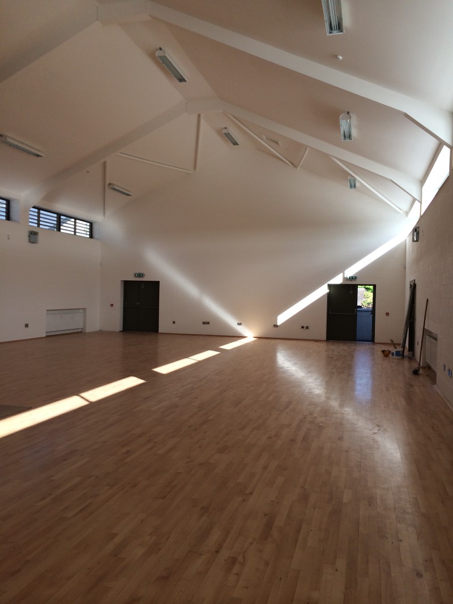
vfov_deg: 60.0
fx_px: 524
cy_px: 302
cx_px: 226
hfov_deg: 46.8
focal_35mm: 30
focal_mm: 4.12
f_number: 2.2
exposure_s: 1/363
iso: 32
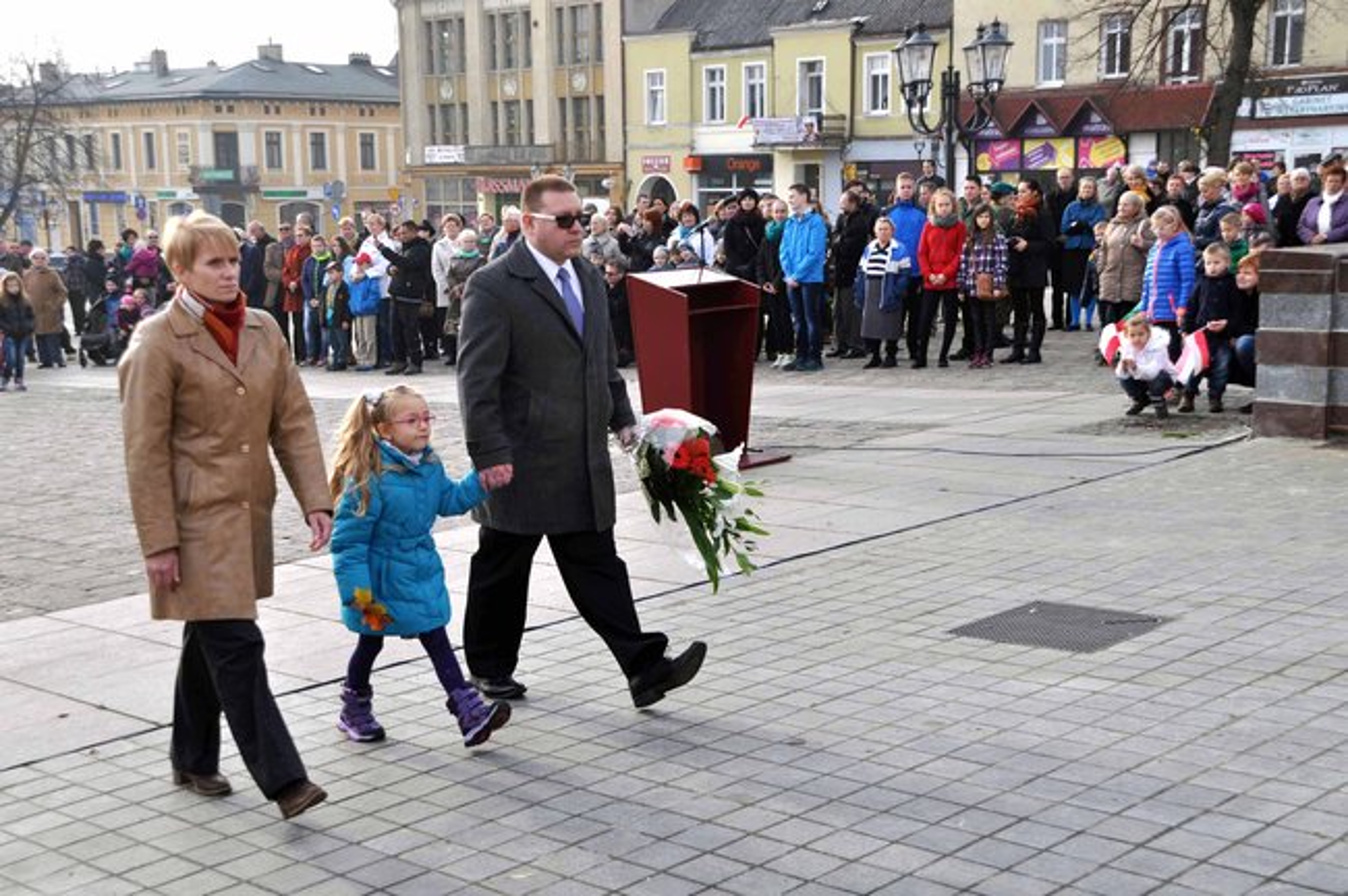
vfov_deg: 28.0
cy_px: 448
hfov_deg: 41.2
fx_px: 1795
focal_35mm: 48
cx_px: 674
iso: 200
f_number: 8
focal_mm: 32
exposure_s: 1/250
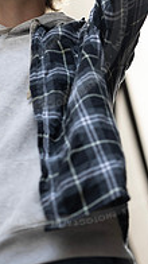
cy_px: 53
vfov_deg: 10.5
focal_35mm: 204
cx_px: 35
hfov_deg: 5.9
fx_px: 1426
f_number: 1.8
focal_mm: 85
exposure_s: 1/320
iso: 320
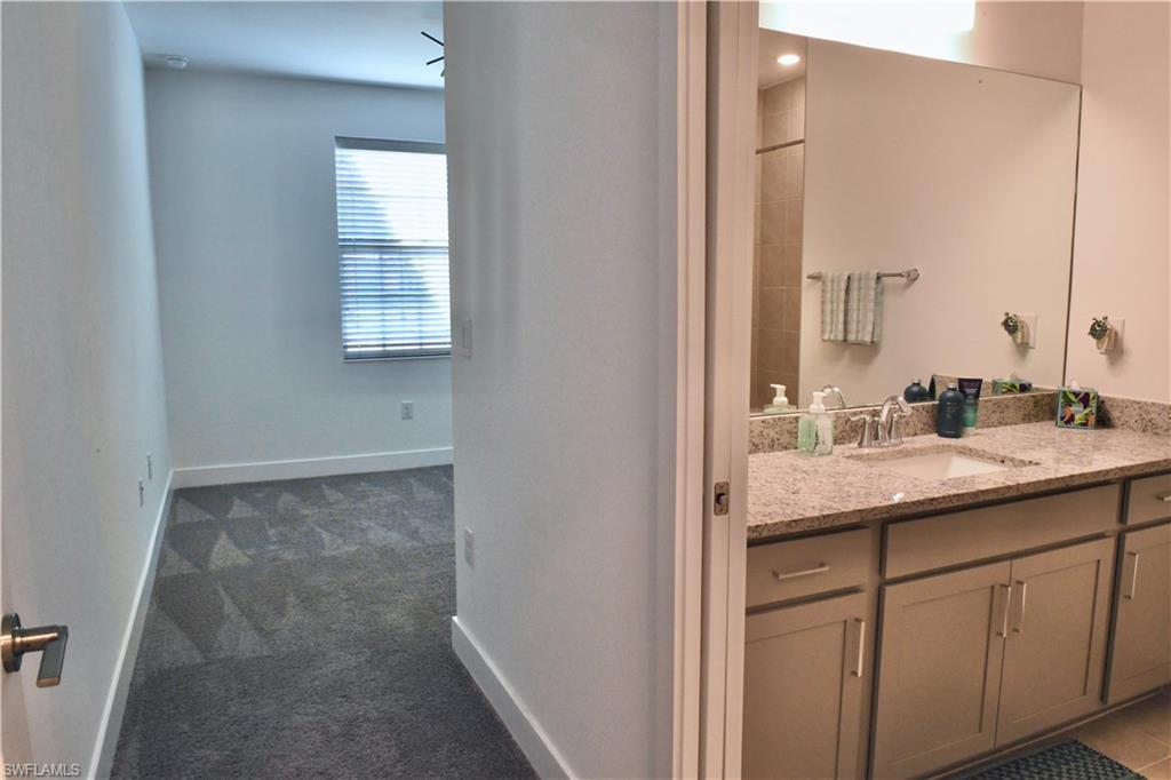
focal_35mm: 24
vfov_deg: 53.1
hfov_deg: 73.8
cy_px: 390
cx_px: 586
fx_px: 780
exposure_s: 1/25
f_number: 22
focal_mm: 24
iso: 5000
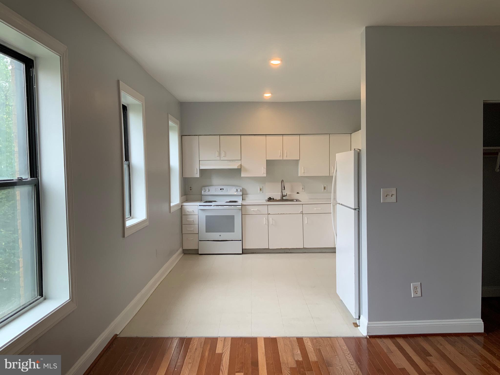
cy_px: 188
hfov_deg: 61.7
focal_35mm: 29
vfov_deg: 48.2
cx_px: 250
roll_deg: +1.1
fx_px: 419
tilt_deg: -1.4
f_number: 1.8
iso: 40
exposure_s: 1/60
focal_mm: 3
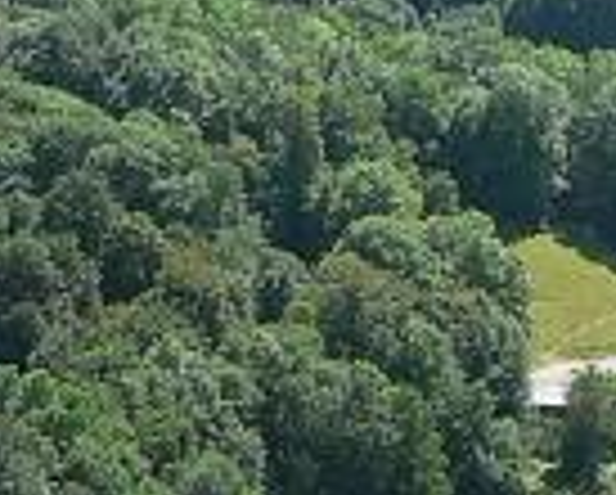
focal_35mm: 205
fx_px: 3743
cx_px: 859
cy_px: 482
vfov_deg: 7.5
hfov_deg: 9.2
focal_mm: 6
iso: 80
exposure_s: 1/400
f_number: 4
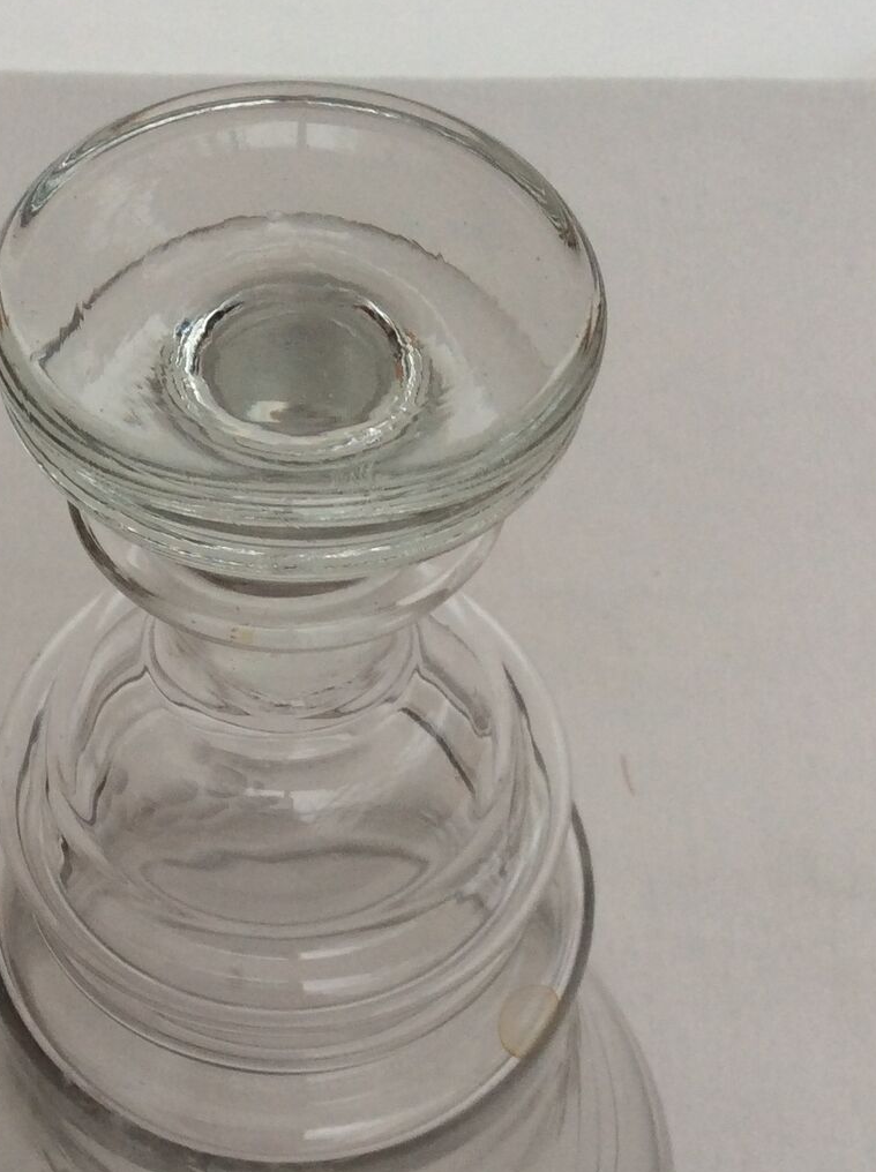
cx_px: 255
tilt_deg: -52.4
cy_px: 679
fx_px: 2131
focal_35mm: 63
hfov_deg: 23.1
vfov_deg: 30.7
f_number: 2.4
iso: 40
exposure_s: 1/50
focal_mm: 3.3
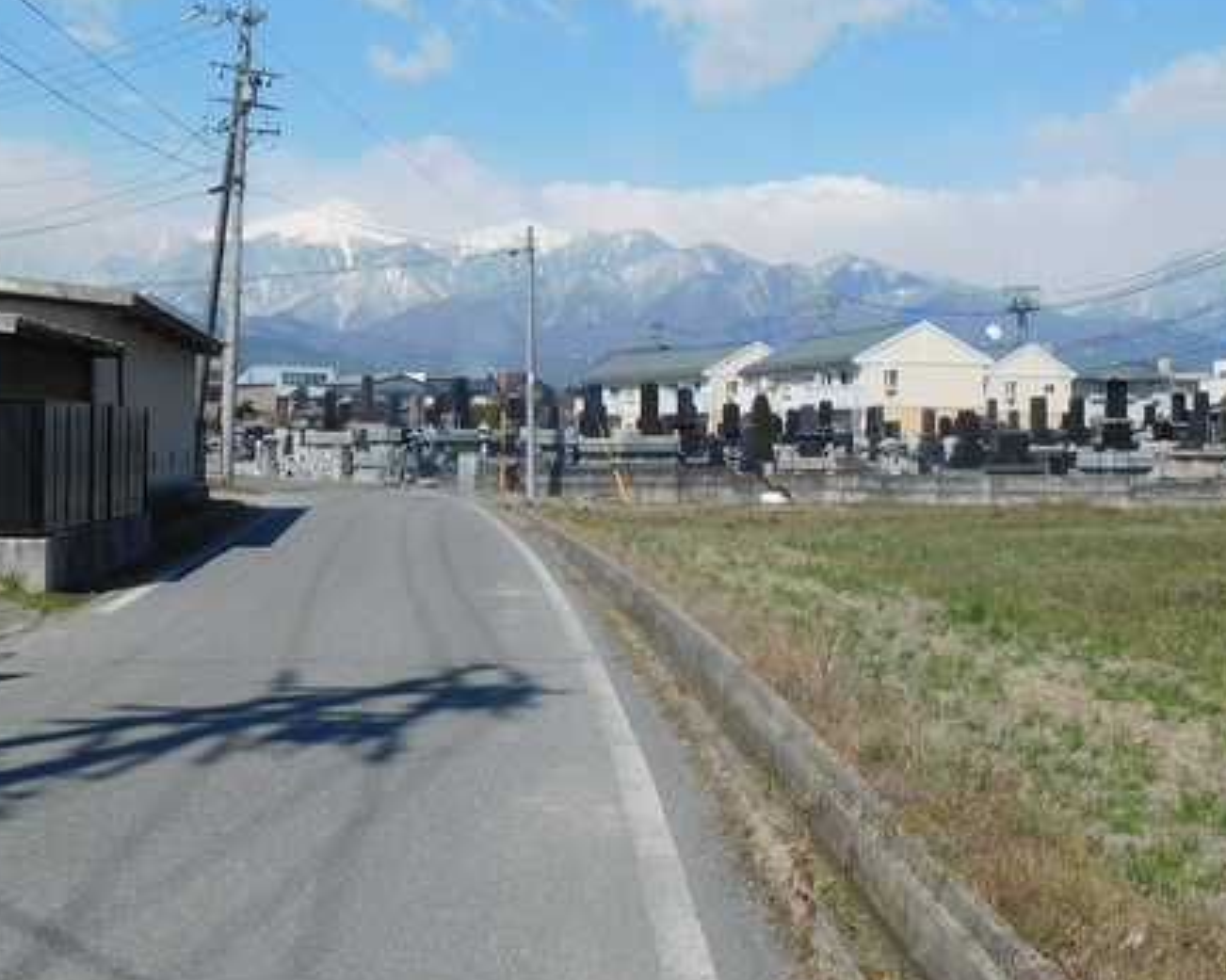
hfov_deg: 41.0
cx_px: 723
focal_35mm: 45
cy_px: 418
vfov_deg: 33.4
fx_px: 1632
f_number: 6.8
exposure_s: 1/2000
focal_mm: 4.5
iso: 125
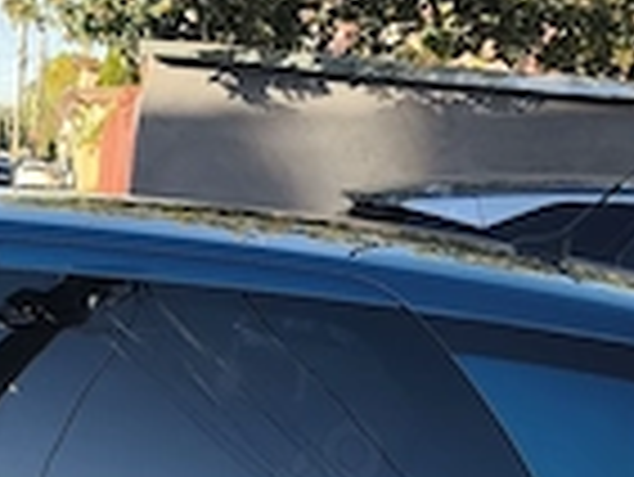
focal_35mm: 98
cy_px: 684
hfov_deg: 18.8
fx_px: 1796
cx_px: -144
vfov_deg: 14.3
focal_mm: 6.57
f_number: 1.6
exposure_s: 1/1021
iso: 50
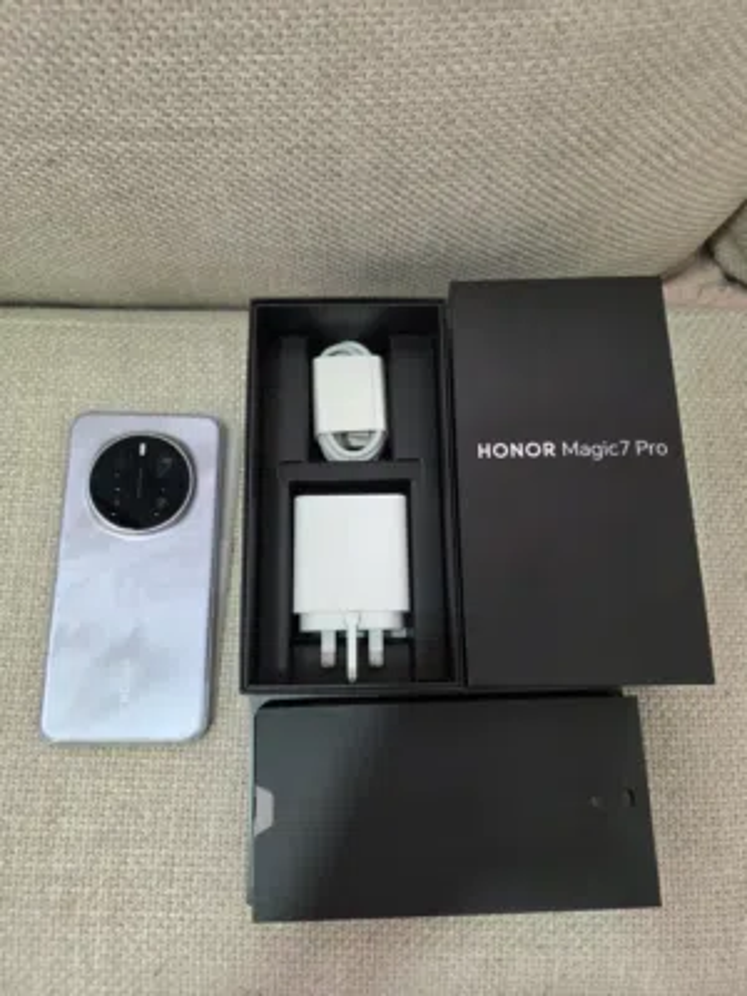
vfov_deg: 73.9
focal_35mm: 23
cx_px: 374
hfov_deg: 58.9
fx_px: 662
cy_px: 498
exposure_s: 1/100
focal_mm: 6.3
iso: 500
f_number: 1.7
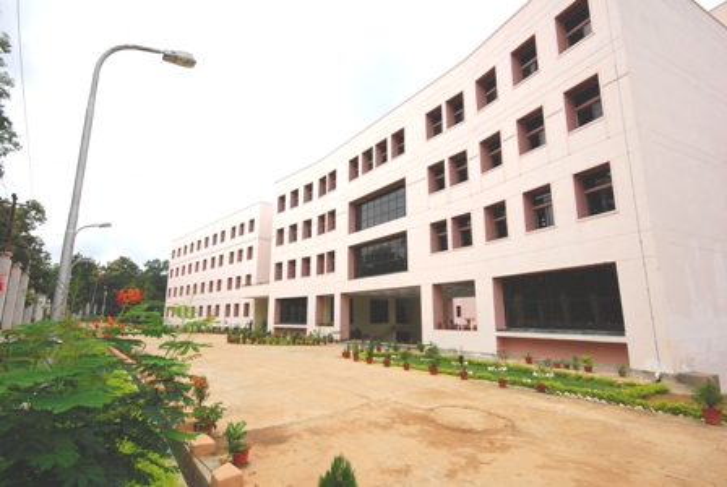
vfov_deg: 67.5
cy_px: 244
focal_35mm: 18
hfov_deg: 89.9
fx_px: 364
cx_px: 364
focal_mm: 12
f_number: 16
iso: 125
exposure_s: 1/60
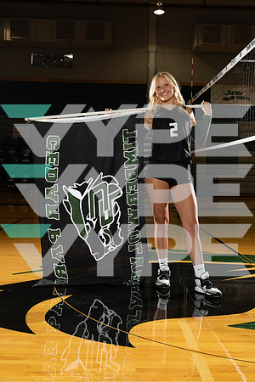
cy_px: 191
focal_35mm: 41
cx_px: 128
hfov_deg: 32.6
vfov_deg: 47.4
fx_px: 436
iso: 800
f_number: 5.6
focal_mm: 41
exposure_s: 1/250
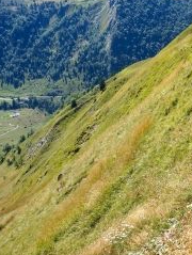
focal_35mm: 65
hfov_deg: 21.2
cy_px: 47
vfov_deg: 29.1
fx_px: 479
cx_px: 225
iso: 400
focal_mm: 18
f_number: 8
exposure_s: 1/640
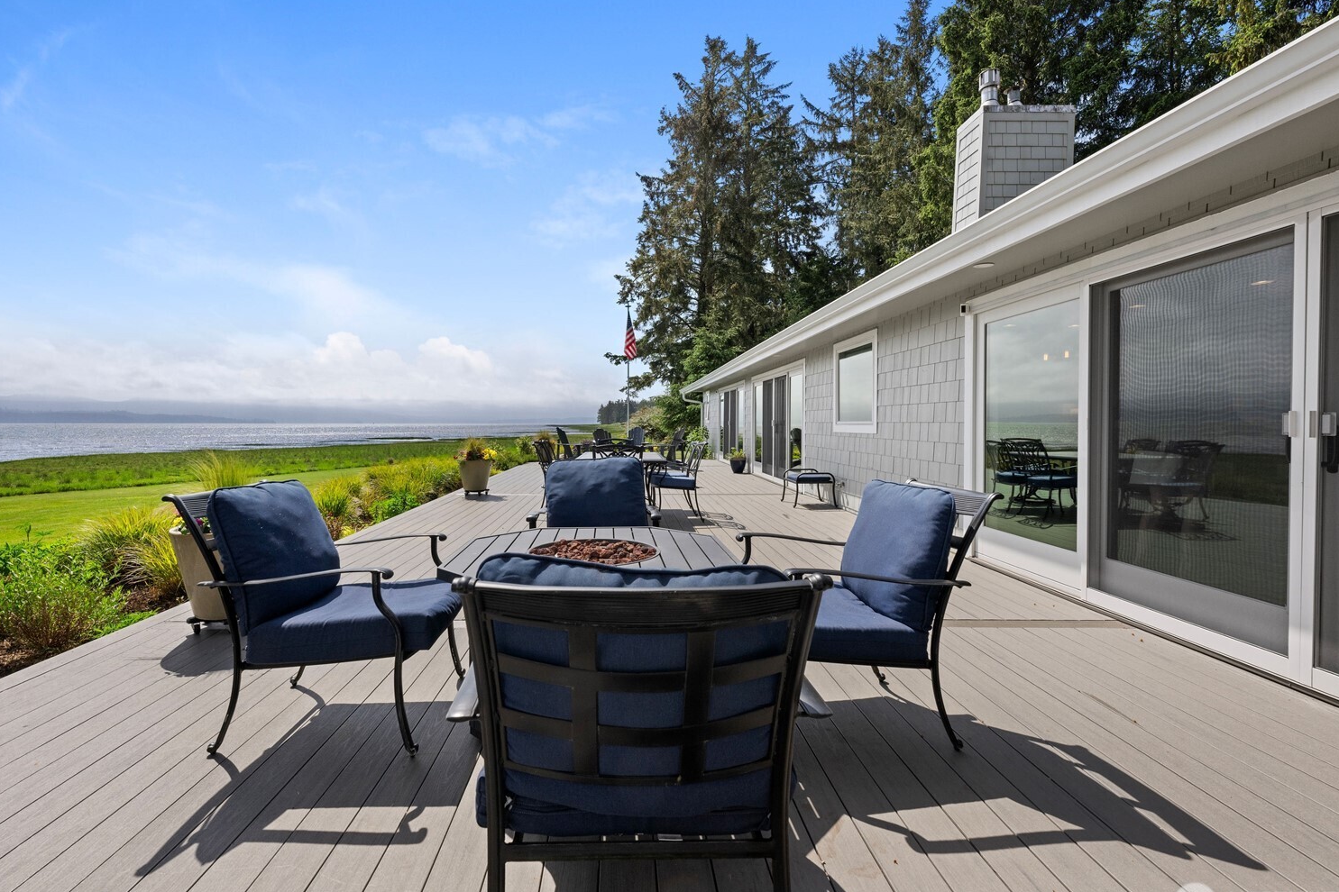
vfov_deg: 73.7
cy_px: 430
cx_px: 627
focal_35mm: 16
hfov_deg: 96.6
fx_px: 595
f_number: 9
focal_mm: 14
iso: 400
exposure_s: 1/800
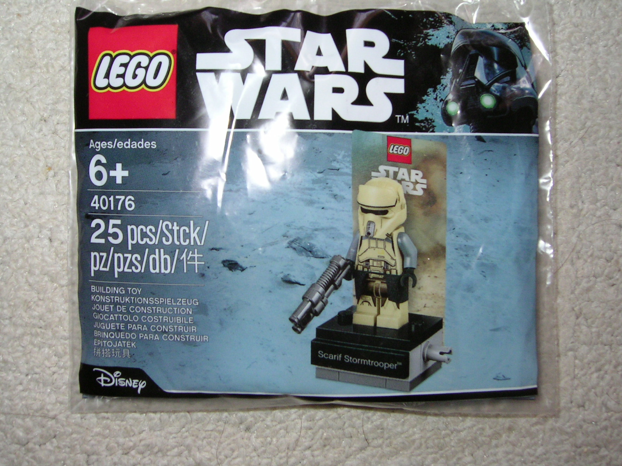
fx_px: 647
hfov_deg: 51.4
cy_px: 233
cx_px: 311
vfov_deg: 39.7
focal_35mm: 36
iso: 100
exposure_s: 1/30
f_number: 4.8
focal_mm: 5.6
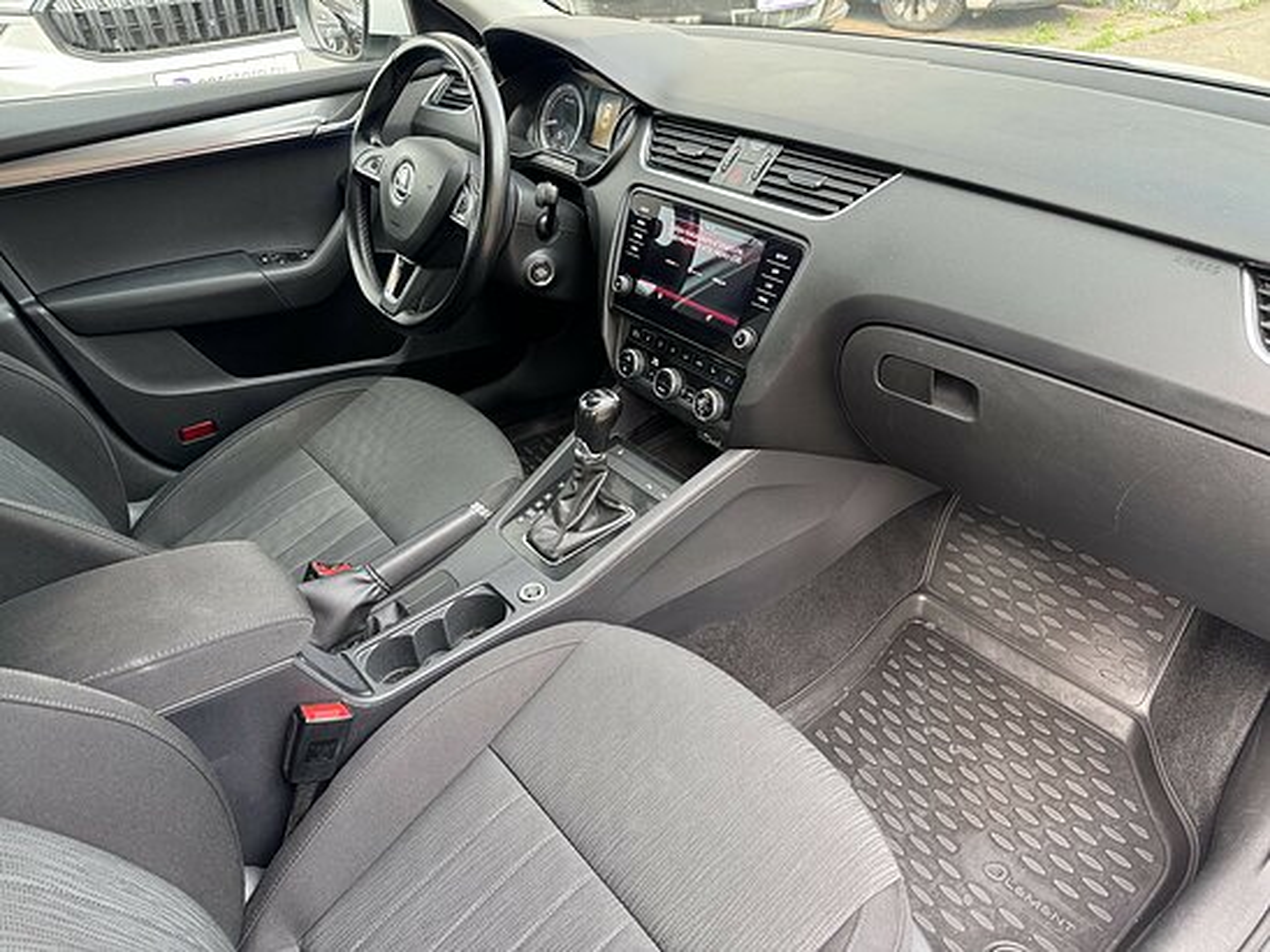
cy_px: 476
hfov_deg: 71.6
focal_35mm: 24
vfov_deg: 56.8
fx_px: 881
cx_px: 635
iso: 200
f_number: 1.78
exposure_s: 1/84
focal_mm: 6.76
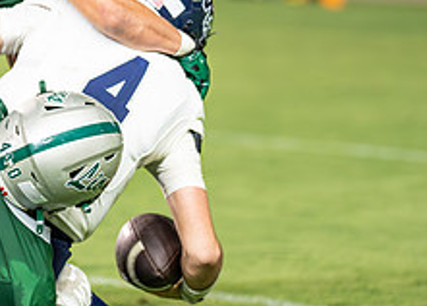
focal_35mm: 402
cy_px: 106
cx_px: -20
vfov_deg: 3.6
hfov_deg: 5.0
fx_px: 4877
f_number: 1.8
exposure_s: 1/1600
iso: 1600
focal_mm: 135
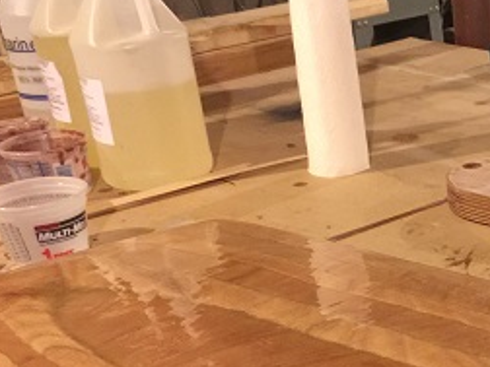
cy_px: 419
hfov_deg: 24.5
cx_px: 520
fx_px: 1062
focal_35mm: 75
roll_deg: +3.2
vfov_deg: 18.8
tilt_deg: -30.8
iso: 80
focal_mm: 4.15
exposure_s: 1/4
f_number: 2.2
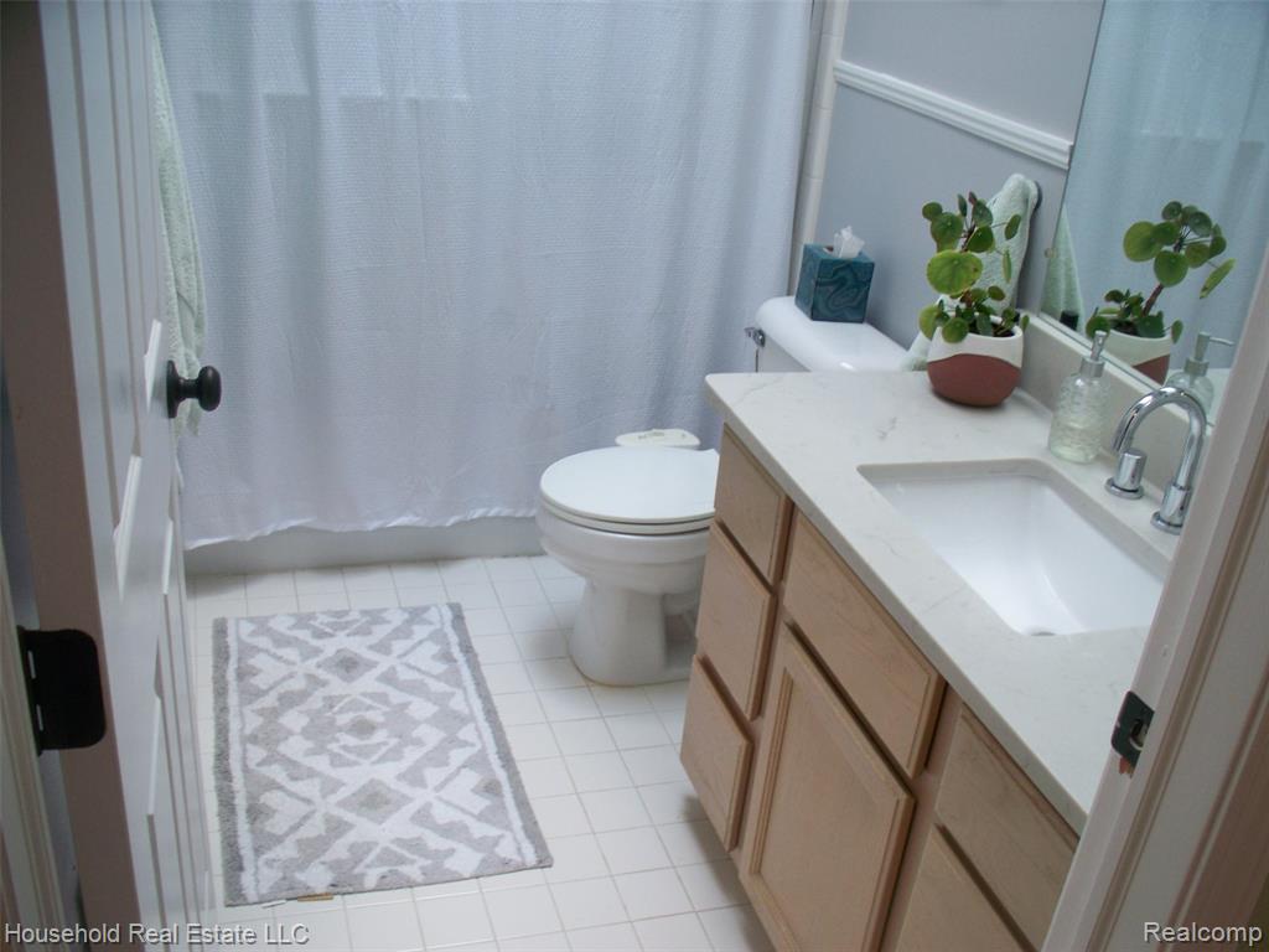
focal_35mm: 35
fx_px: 1283
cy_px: 476
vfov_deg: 40.7
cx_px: 634
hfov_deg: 52.6
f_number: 2.8
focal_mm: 7.54
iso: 80
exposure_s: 1/60
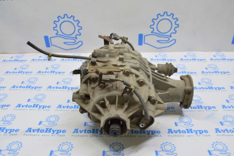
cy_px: 78
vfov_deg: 38.3
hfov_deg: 55.2
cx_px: 117
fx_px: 224
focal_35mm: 34
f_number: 5.6
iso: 400
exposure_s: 1/20
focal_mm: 23
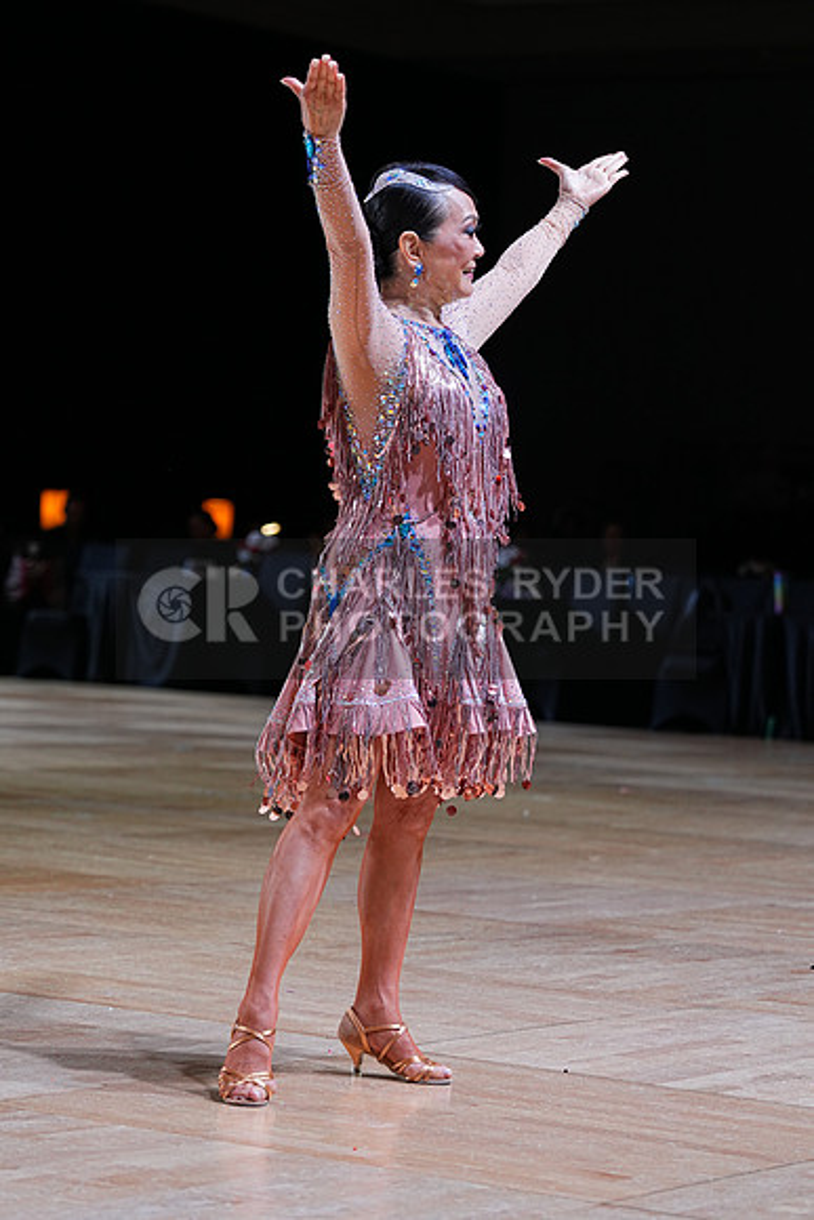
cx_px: 407
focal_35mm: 108
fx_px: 3661
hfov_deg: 12.7
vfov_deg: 18.9
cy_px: 610
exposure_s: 1/400
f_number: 4
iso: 800
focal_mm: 108
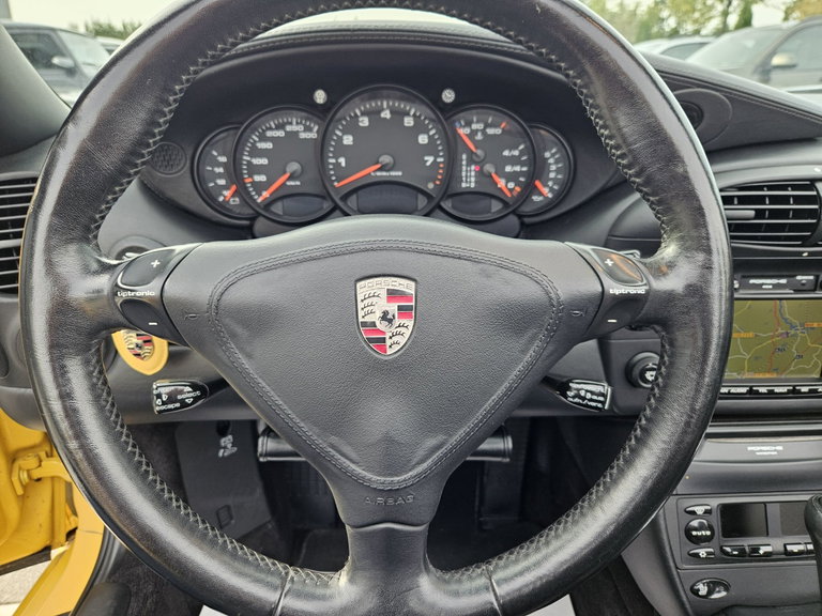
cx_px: 411
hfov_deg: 73.9
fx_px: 546
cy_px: 308
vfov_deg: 58.9
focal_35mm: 23
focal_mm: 5.4
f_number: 1.8
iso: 64
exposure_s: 1/180
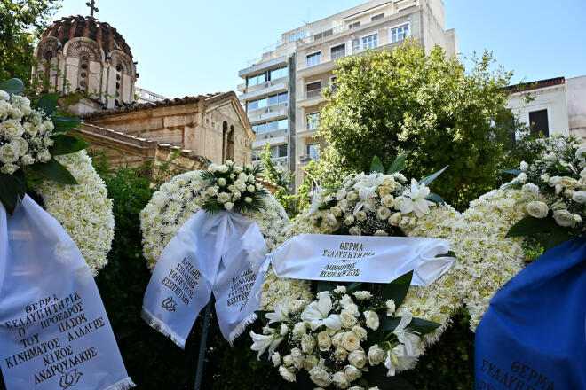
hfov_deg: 73.7
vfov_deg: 53.1
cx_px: 293
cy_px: 195
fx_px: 391
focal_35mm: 24
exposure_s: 1/250
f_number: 5.6
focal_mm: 24
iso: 100
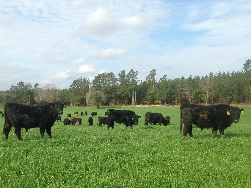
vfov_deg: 35.1
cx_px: 103
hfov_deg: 45.6
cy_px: 101
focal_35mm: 41
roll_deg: +0.0
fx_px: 297
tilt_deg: -2.2
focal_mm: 4.12
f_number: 2.4
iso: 50
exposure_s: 1/1022
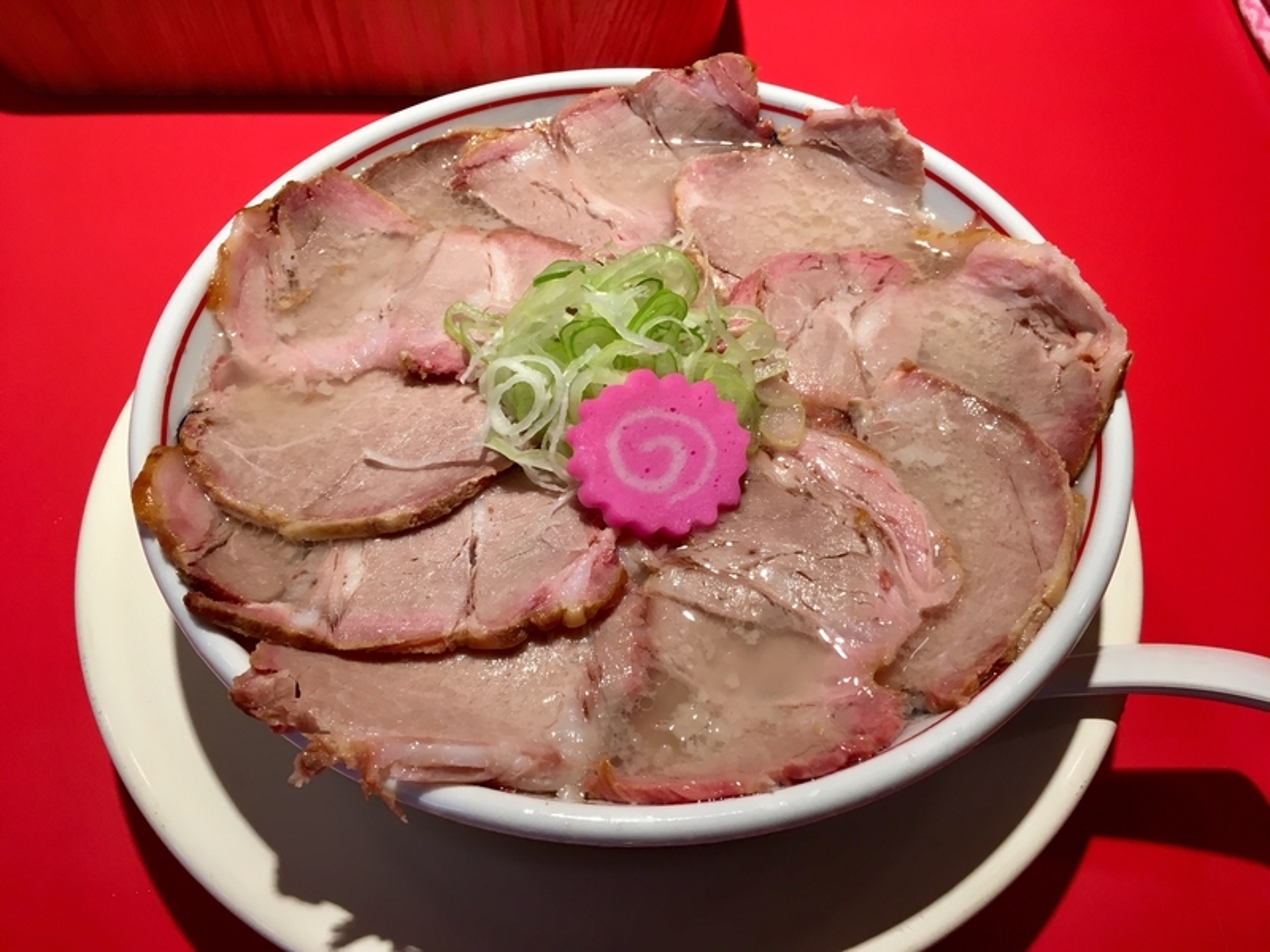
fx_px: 1064
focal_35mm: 29
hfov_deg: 61.7
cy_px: 476
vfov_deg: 48.2
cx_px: 635
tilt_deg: -53.7
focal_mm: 4.15
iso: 25
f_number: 2.2
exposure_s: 1/30
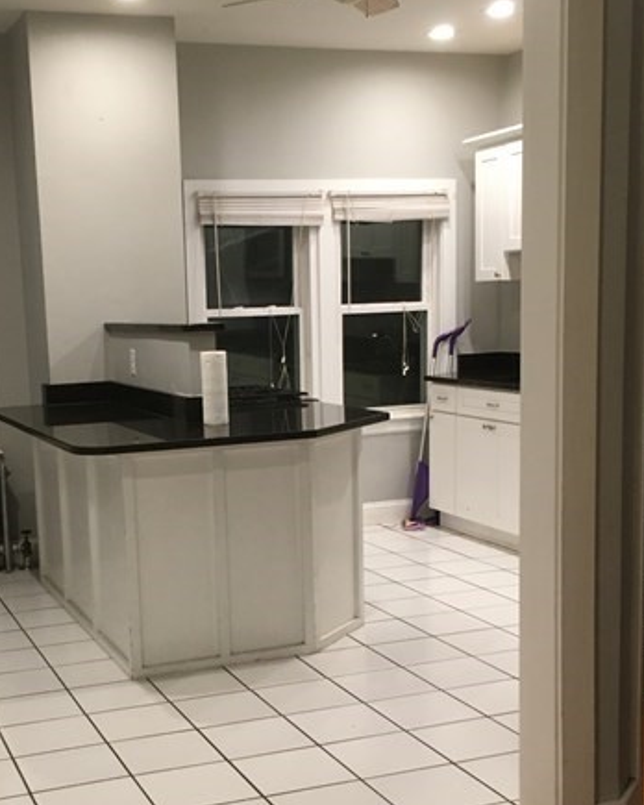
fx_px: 1191
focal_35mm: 50
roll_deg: +2.5
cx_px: 228
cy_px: 511
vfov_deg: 37.1
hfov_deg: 30.1
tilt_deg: -13.2
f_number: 2.2
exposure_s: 1/30
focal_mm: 4.15
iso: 100
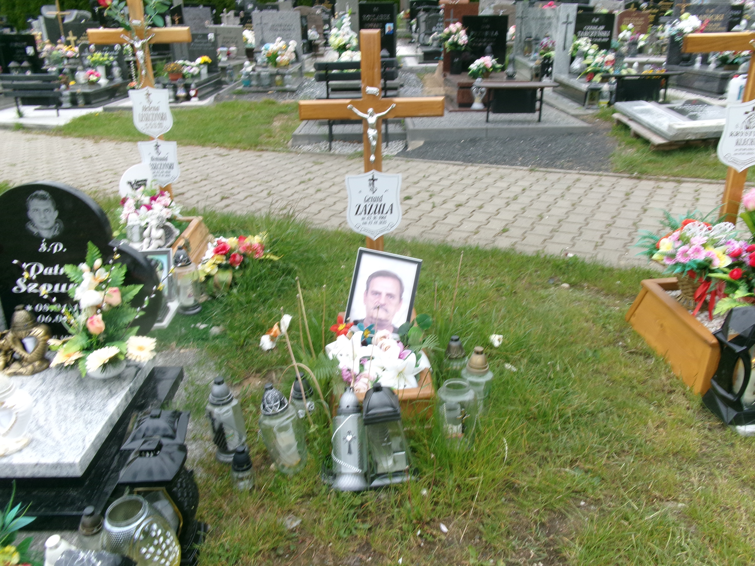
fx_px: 611
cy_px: 283
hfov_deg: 63.4
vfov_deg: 49.7
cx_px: 378
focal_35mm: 28
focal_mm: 5.1
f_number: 10.8
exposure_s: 1/38
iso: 100
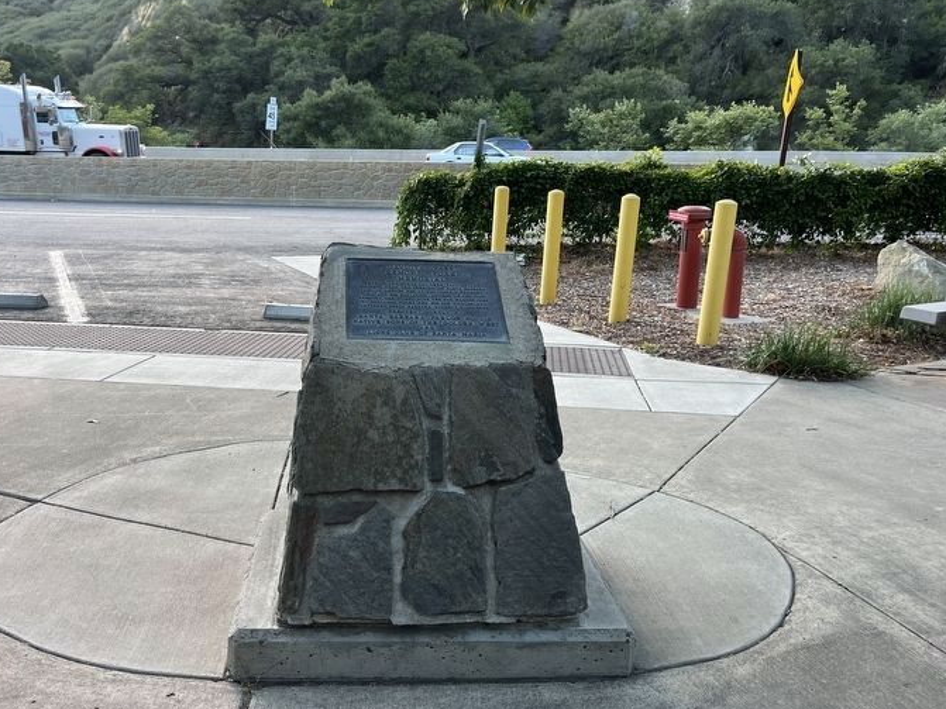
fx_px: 847
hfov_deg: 58.1
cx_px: 409
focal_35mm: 31
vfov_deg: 45.4
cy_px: 383
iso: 32
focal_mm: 5.1
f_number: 1.6
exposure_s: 1/121
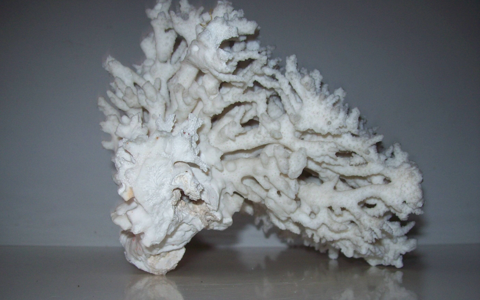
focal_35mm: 39
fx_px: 510
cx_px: 236
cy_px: 175
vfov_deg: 32.7
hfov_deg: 50.4
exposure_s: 1/64
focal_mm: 6
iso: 80
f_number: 2.7
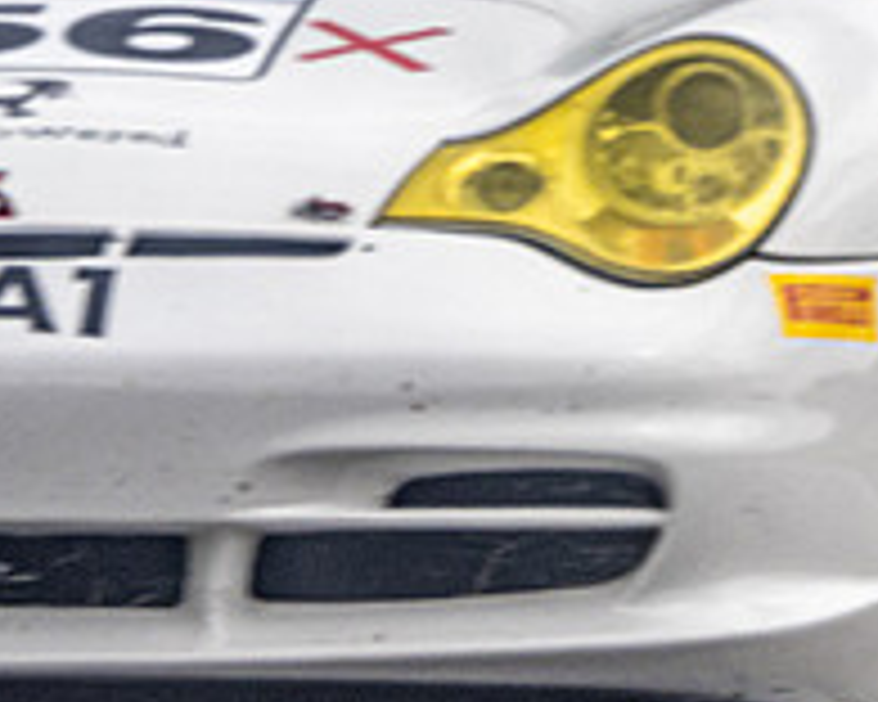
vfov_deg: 0.6
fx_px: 70524
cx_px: 418
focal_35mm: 2714
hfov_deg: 0.7
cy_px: 224
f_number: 11
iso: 320
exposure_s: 1/320
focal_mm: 420
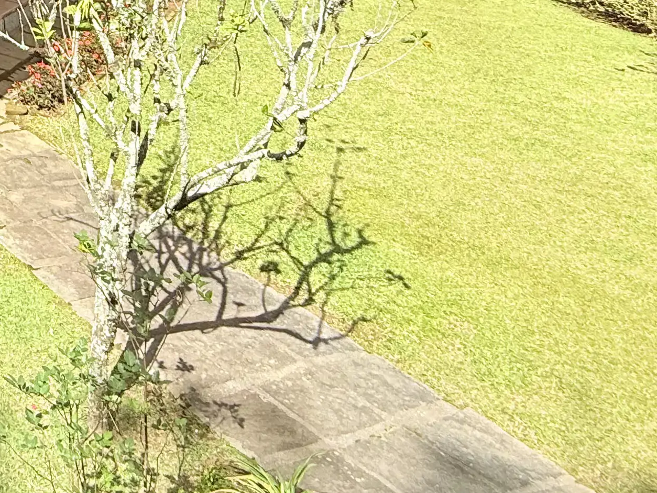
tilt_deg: -1.1
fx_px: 854
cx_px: -237
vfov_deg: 25.4
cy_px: -222
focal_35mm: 45
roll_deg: -0.1
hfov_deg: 30.8
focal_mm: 2.22
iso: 50
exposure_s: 1/1033
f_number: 2.2
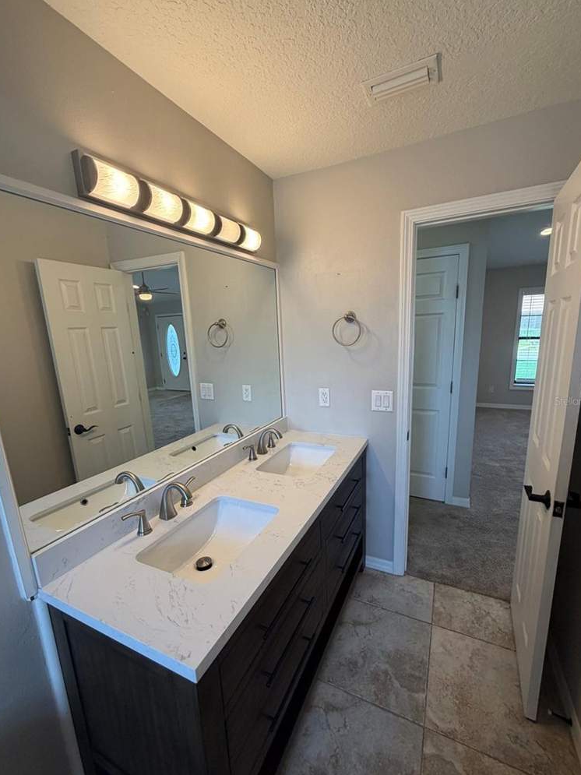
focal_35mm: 15
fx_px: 336
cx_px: 292
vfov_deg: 98.1
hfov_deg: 81.7
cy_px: 400
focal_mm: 2.22
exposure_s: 1/120
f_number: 2.2
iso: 160
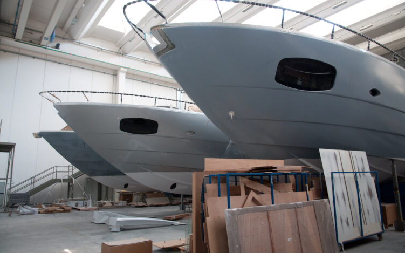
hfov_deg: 72.6
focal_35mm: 25
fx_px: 276
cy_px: 125
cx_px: 206
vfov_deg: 49.3
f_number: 4.5
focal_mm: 16
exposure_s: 1/80
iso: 800
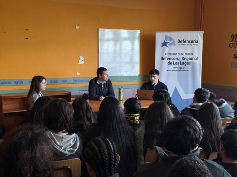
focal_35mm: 48
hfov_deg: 39.7
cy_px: 88
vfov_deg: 30.3
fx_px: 329
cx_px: 118
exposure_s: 1/61
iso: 100
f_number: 1.78
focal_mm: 6.76
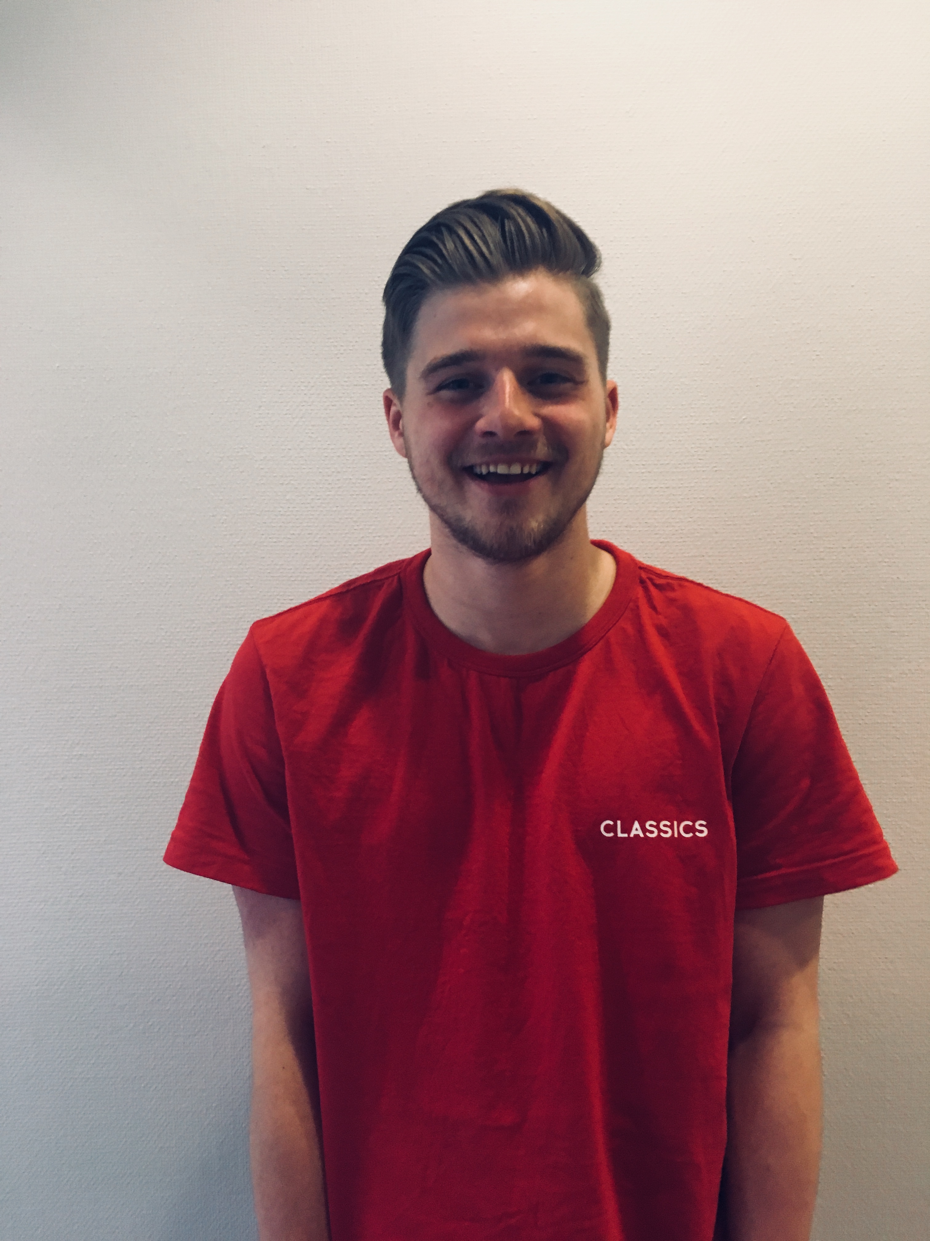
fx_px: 1039
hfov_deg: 48.2
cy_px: 620
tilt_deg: -5.9
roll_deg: +1.1
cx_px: 465
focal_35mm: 29
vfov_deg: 61.7
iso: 200
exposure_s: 1/20
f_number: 2.2
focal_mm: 4.15
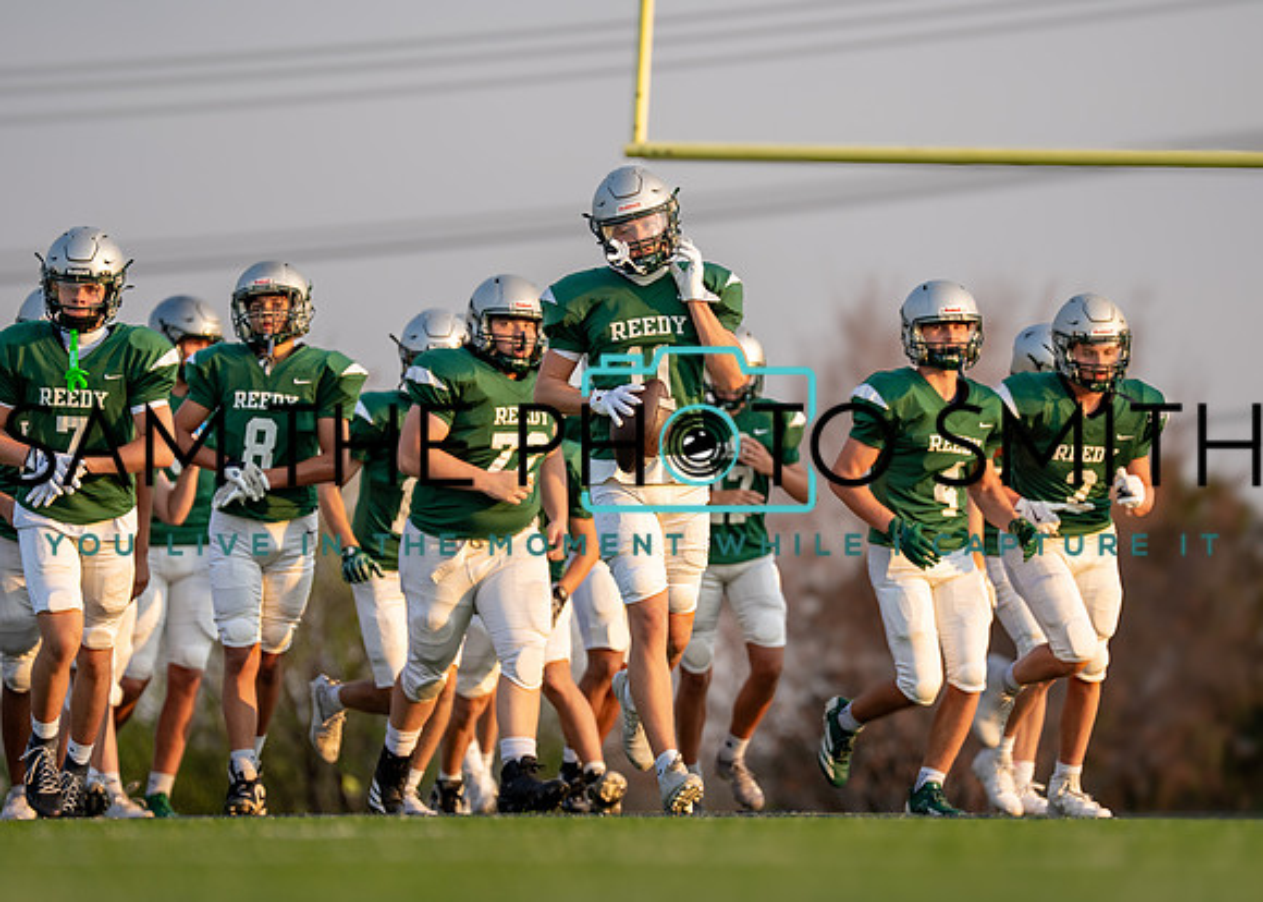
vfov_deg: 5.5
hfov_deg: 7.7
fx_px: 9329
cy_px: 454
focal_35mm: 260
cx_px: 631
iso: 160
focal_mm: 200
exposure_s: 1/1000
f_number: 2.8
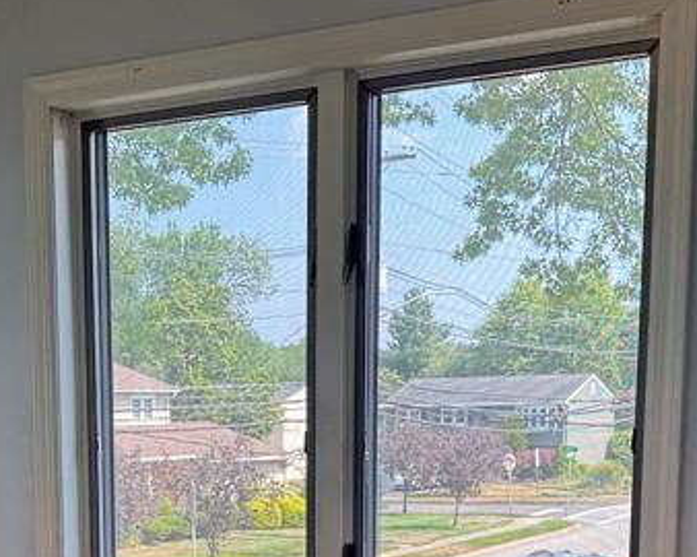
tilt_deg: -9.6
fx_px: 1464
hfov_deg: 26.4
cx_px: 171
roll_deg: +0.1
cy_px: 646
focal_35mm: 71
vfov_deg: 20.3
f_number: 1.78
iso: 64
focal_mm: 6.76
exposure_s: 1/195
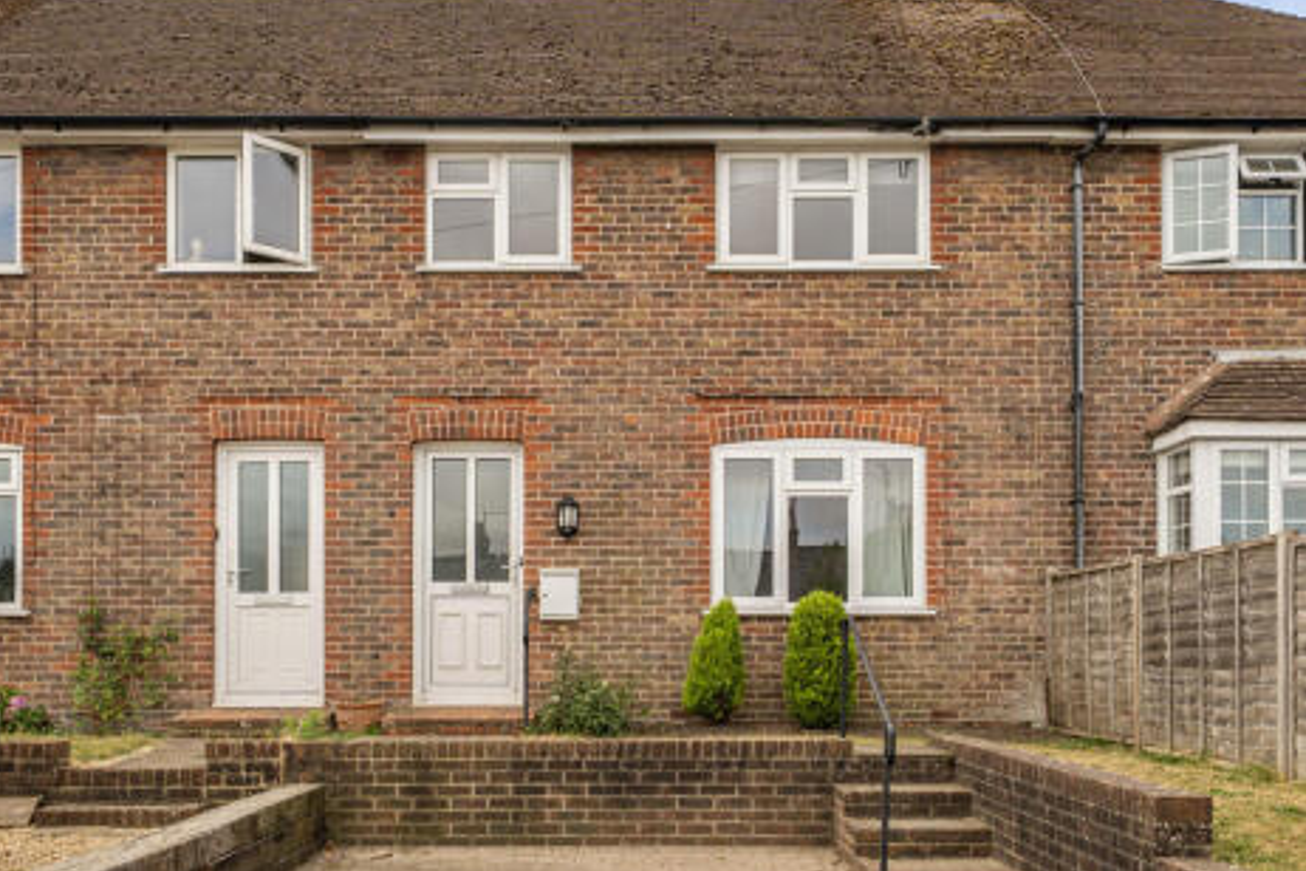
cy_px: 428
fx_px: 1233
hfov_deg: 55.8
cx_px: 636
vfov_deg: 38.9
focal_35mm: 34
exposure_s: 1/160
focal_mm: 22
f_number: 8
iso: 400
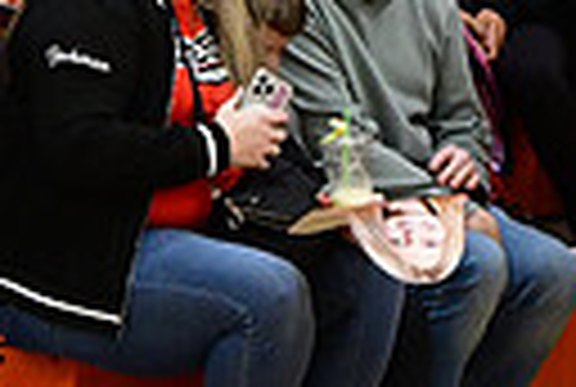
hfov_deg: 2.2
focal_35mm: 914
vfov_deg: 1.5
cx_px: 1296
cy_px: -65
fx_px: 14658
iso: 4000
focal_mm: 135
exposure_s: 1/500
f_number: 3.5
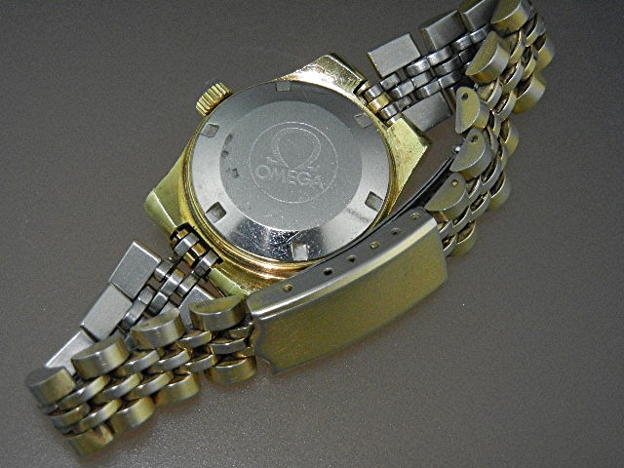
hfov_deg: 25.3
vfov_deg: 19.1
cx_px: 312
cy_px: 234
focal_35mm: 77
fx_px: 1388
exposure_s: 1/30
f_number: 8.6
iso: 800
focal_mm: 13.9
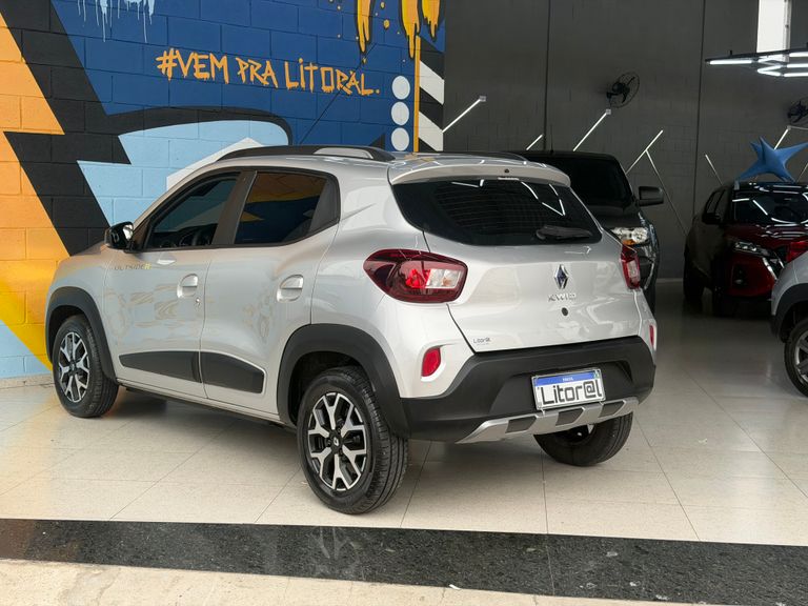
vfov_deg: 30.3
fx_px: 1120
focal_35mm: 48
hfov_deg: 39.7
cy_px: 303
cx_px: 404
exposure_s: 1/394
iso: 64
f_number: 1.78
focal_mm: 6.76
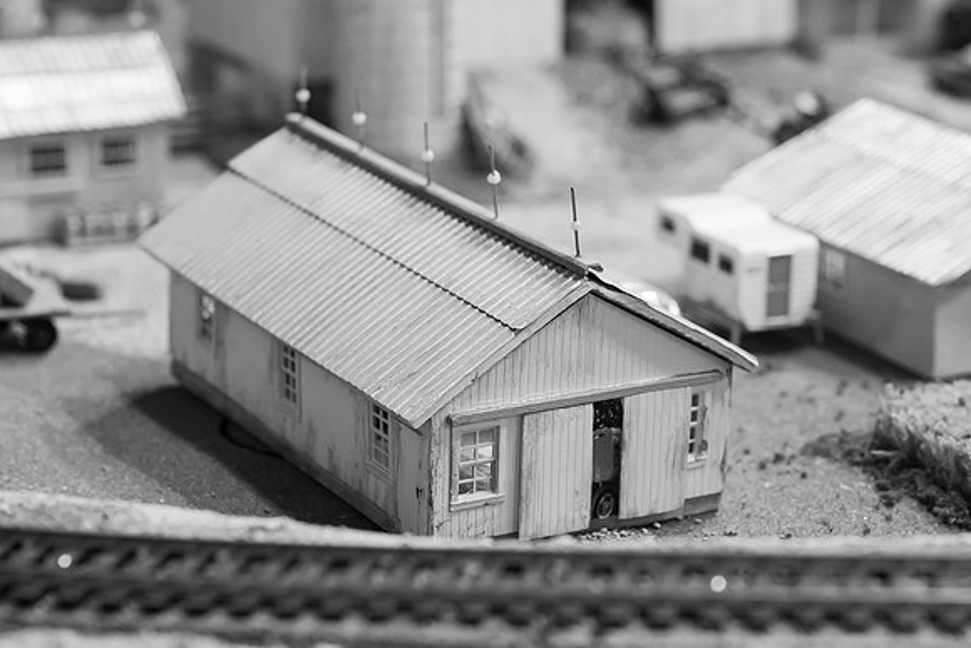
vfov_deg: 13.5
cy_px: 295
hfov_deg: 20.1
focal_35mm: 102
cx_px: 523
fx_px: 2739
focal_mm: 72
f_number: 7.1
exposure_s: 1/80
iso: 3200
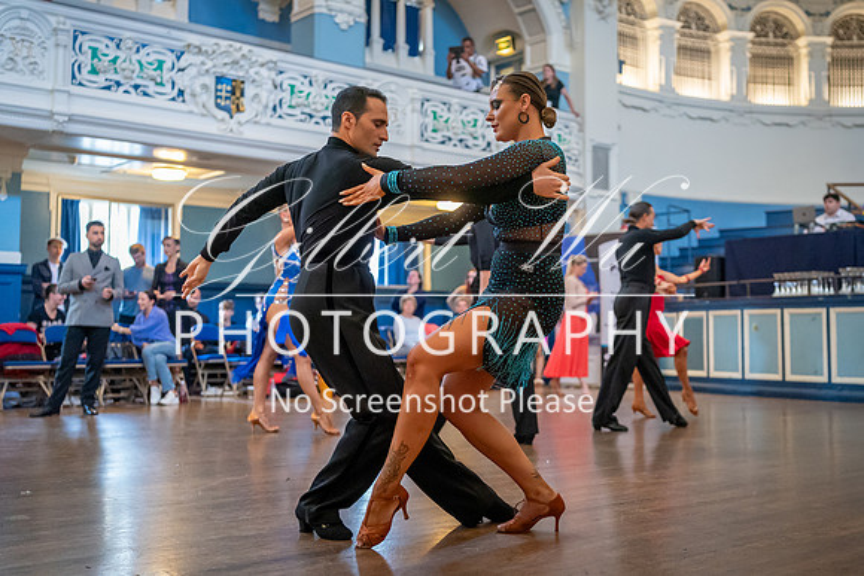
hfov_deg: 46.3
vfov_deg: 32.0
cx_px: 511
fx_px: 1005
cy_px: 256
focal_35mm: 42
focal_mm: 35
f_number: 2
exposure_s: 1/500
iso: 6400
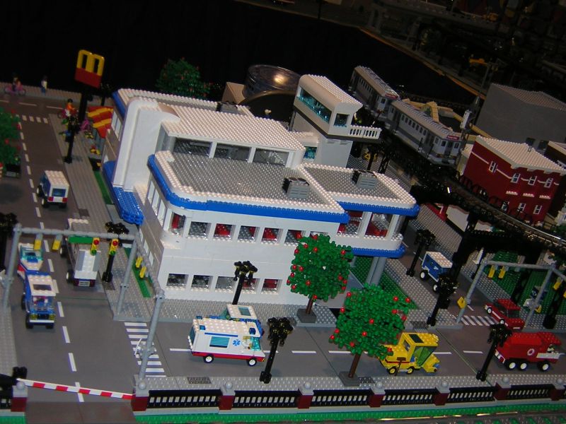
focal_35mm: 47
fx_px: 768
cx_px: 283
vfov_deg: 30.9
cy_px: 212
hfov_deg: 40.4
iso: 100
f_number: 2.9
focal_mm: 6.1
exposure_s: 1/60.1
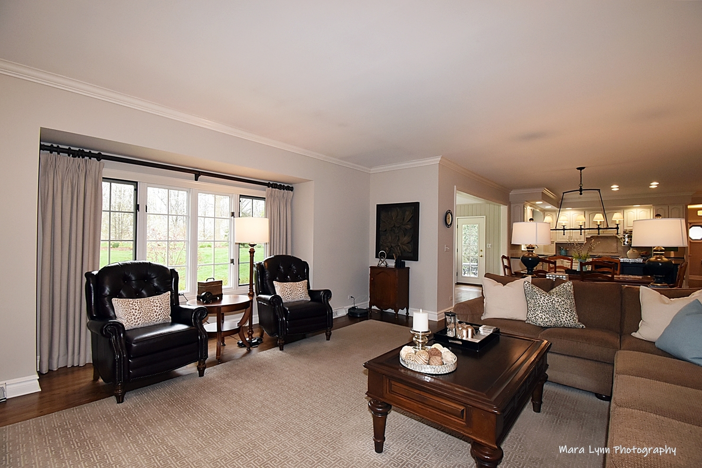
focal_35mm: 15
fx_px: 292
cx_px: 351
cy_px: 234
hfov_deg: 100.4
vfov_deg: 77.3
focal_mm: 10
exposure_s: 1/80
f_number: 4.5
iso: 800
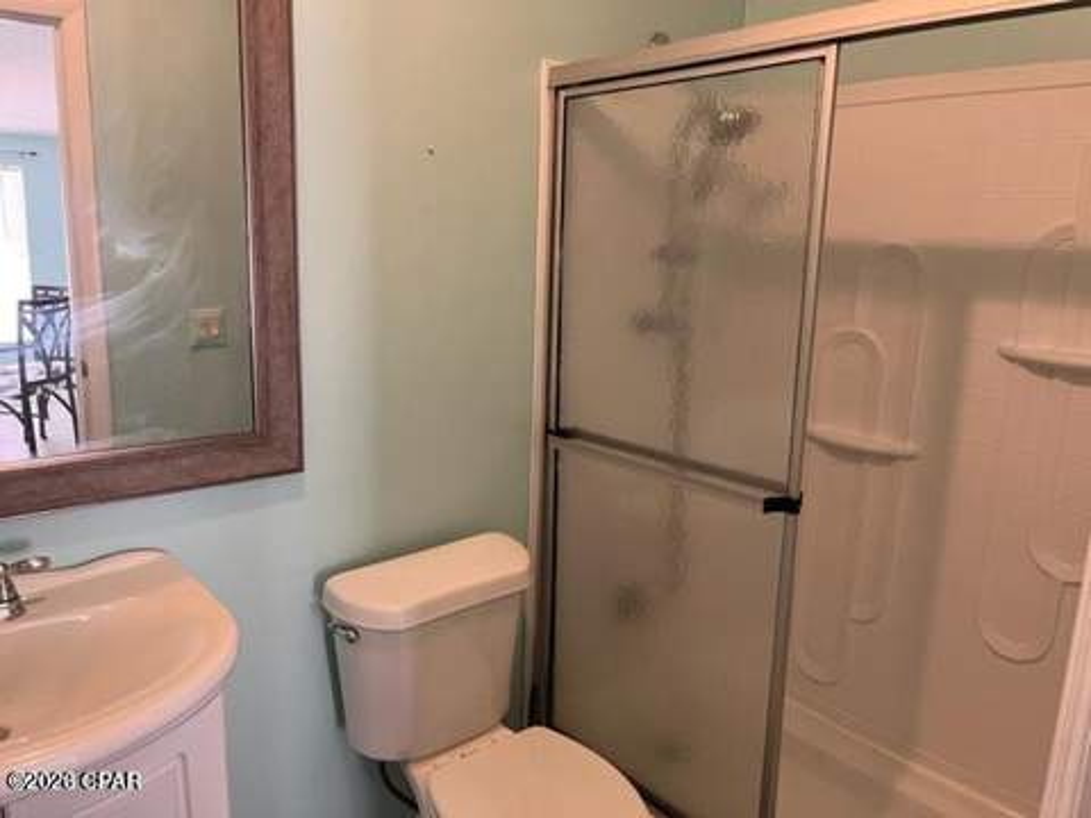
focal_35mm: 26
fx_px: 819
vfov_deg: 53.1
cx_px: 546
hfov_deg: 67.3
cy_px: 409
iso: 200
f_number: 1.6
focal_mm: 5.1
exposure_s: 1/60
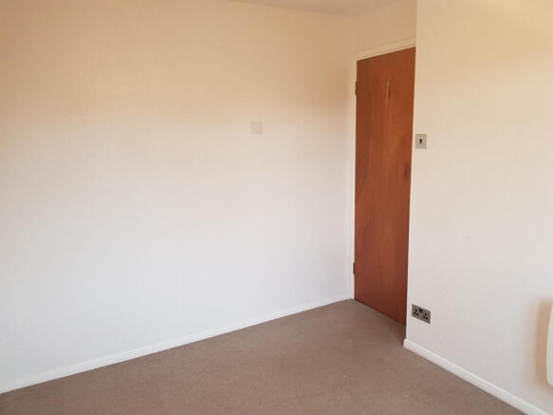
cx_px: 276
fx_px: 415
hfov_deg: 67.3
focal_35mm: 26
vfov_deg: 53.0
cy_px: 208
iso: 200
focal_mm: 4.2
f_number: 1.7
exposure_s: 1/50
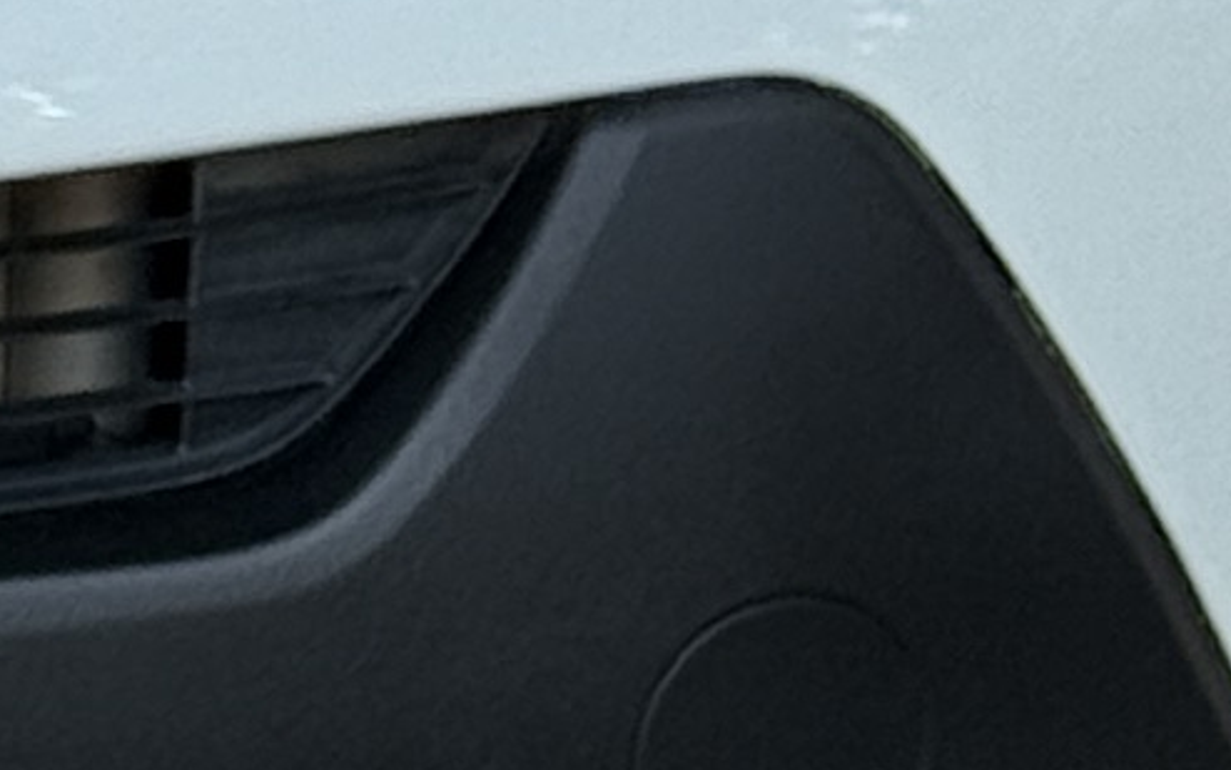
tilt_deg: -12.0
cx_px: -1523
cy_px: -416
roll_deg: +0.3
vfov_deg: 3.2
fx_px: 13926
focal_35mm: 415
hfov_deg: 4.9
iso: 64
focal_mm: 6.76
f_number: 1.78
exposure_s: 1/1838
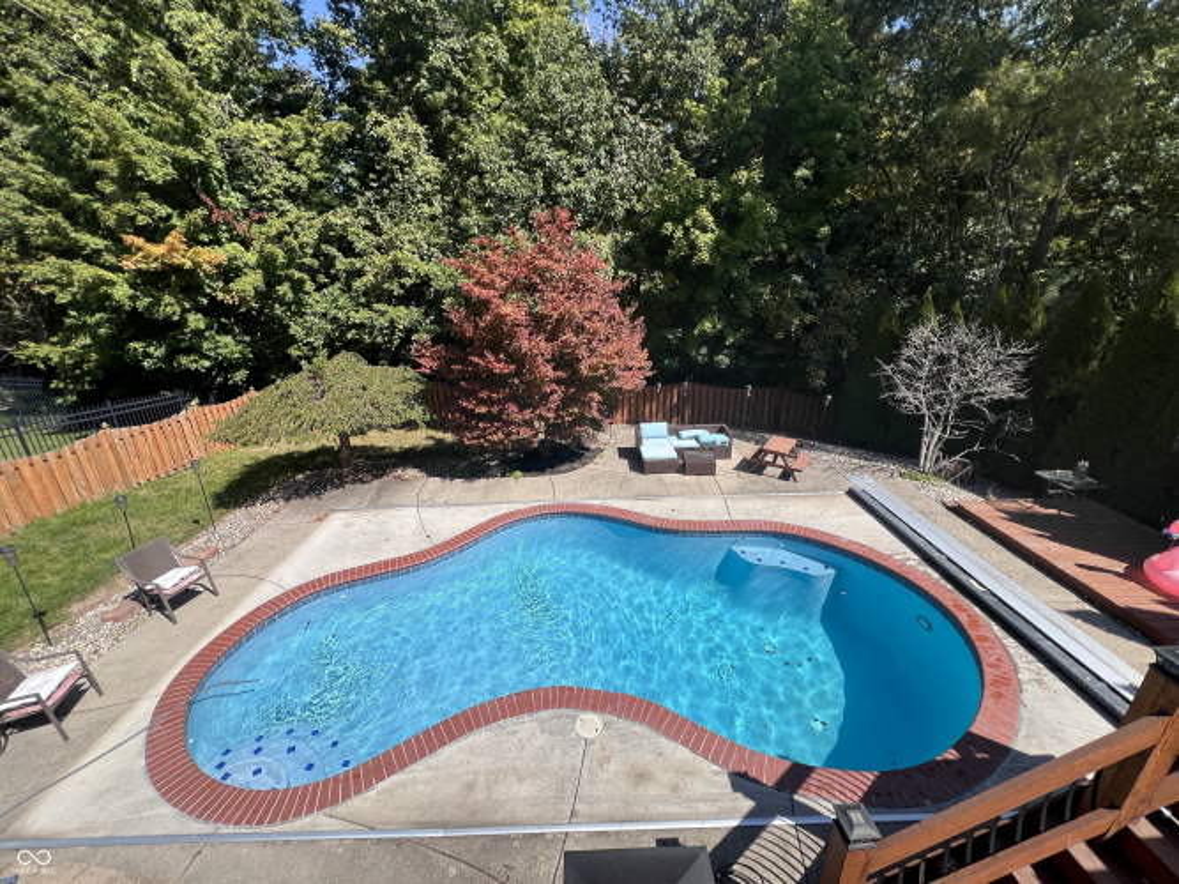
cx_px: 590
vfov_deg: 89.9
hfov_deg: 106.2
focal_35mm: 13
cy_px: 442
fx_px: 443
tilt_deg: -23.8
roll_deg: -0.9
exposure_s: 1/1376
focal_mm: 1.57
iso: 32
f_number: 1.8
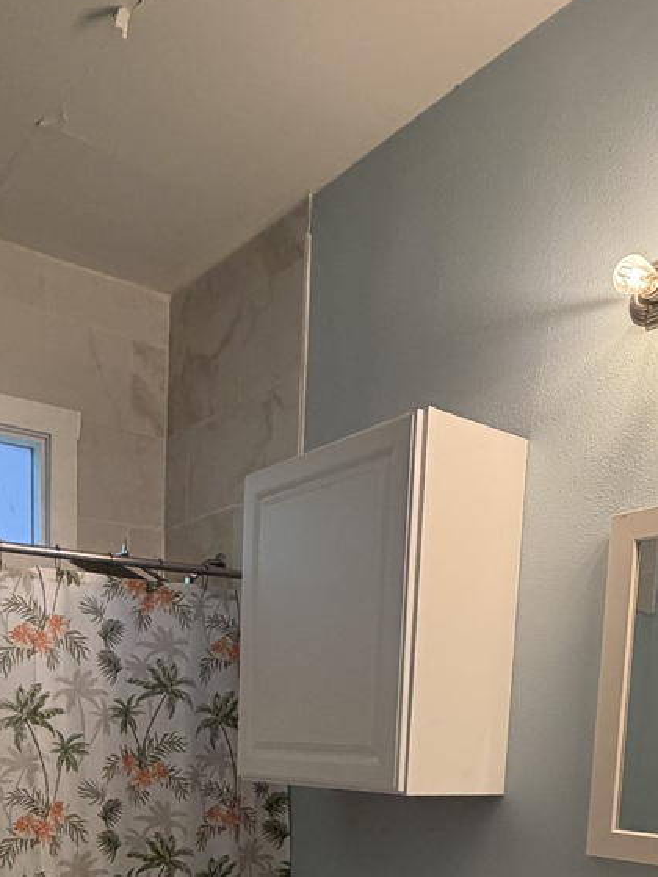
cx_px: 240
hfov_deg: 39.3
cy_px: 854
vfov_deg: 44.6
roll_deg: -0.8
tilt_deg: -6.6
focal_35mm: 36
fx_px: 912
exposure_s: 1/121
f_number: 2.2
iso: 250
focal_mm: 2.22
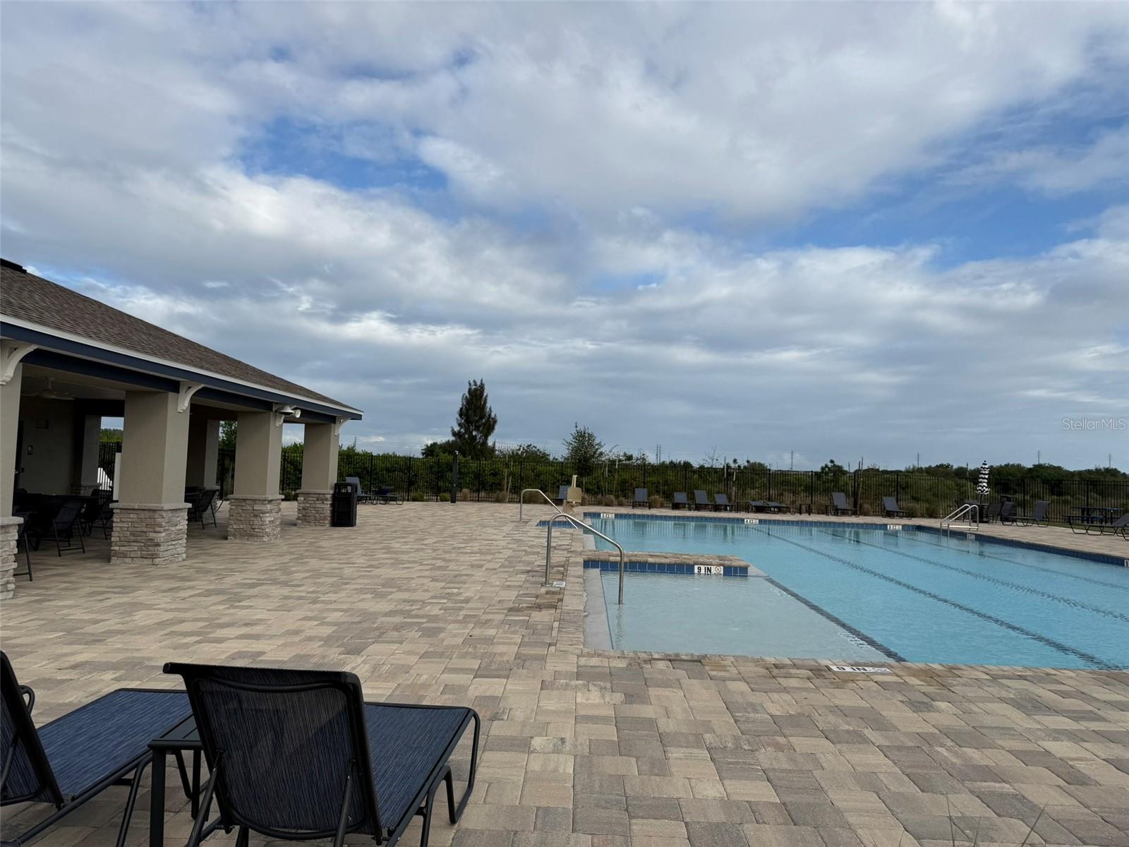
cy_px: 424
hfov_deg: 71.6
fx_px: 783
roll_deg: -1.4
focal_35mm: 24
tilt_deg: +3.4
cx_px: 564
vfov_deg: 56.8
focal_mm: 6.76
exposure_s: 1/5714
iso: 80
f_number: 1.78
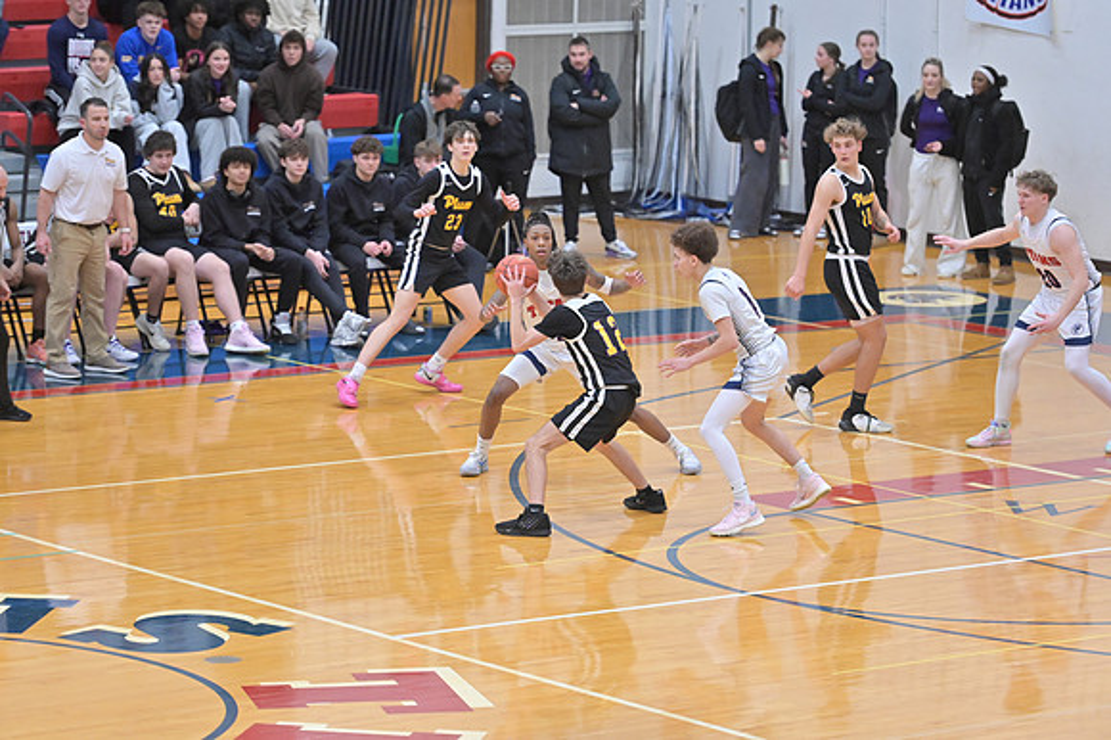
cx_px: 556
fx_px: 5243
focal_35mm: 170
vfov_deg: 8.1
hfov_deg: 12.1
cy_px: 370
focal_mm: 170
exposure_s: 1/800
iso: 5600
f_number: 4
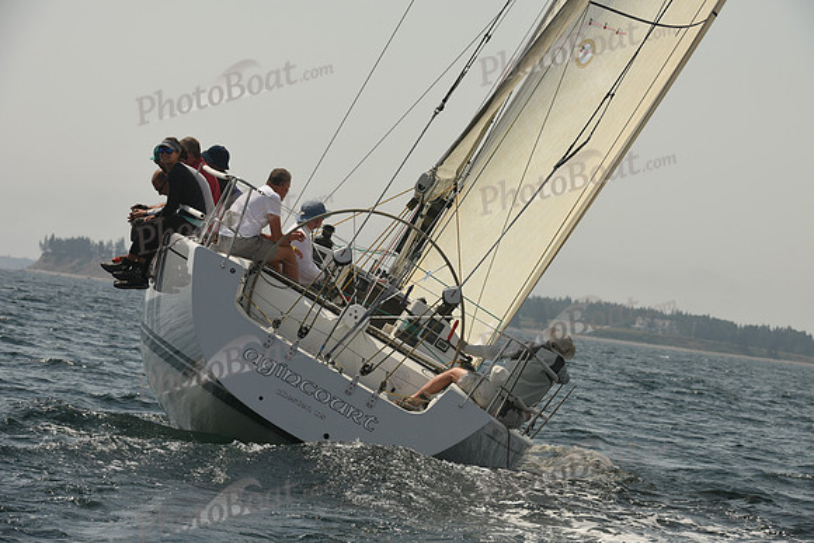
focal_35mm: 200
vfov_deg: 6.9
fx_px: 4523
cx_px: 407
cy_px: 272
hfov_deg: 10.3
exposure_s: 1/640
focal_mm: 200
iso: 250
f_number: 10
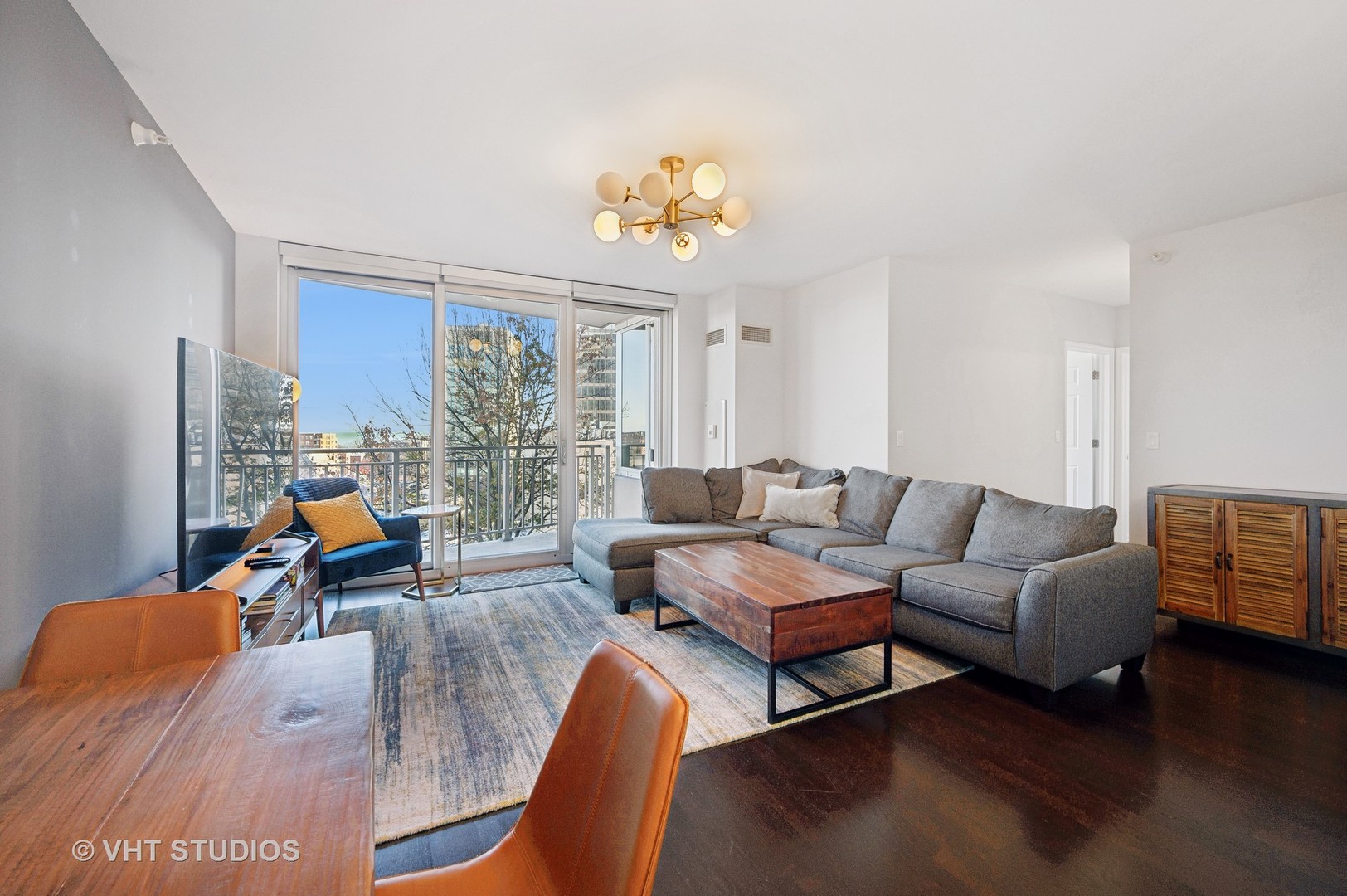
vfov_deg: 81.1
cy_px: 448
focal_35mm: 14
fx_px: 523
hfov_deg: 104.3
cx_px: 674
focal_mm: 14
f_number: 10
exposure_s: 1/13
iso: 100
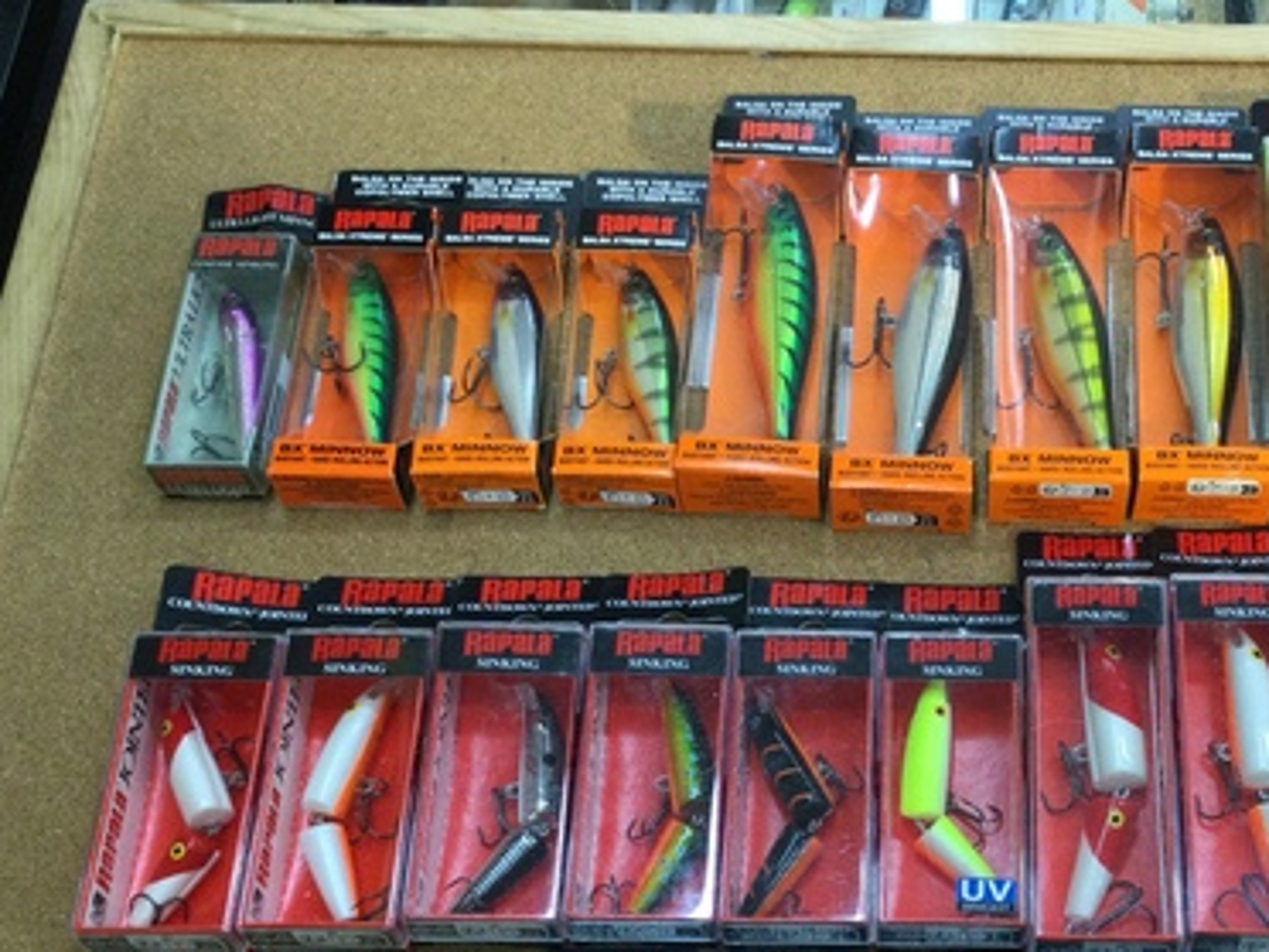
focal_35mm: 50
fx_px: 1833
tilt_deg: -65.3
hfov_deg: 37.0
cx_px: 989
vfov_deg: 28.6
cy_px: 740
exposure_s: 1/30
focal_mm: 3.3
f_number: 2.4
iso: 32
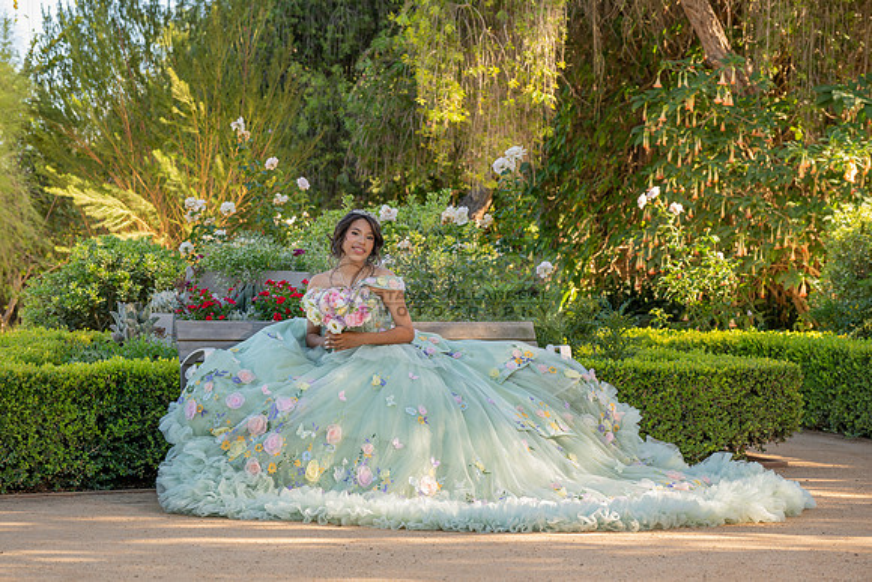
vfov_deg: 16.2
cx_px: 367
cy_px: 317
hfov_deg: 24.0
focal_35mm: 85
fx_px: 2050
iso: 200
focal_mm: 73
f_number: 4.5
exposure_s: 1/200
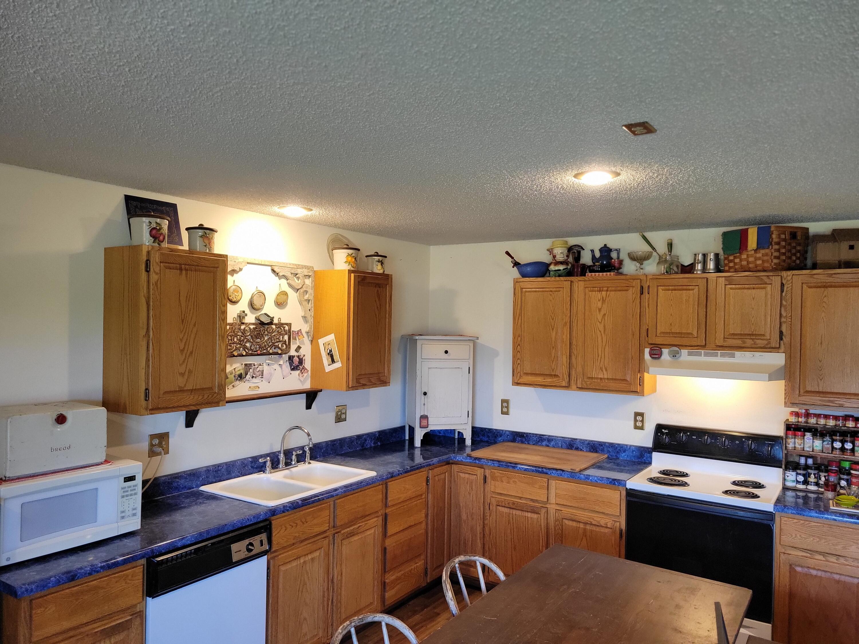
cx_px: 430
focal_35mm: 26
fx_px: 645
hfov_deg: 67.3
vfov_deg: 53.1
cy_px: 322
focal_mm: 5.4
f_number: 1.8
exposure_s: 1/120
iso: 250
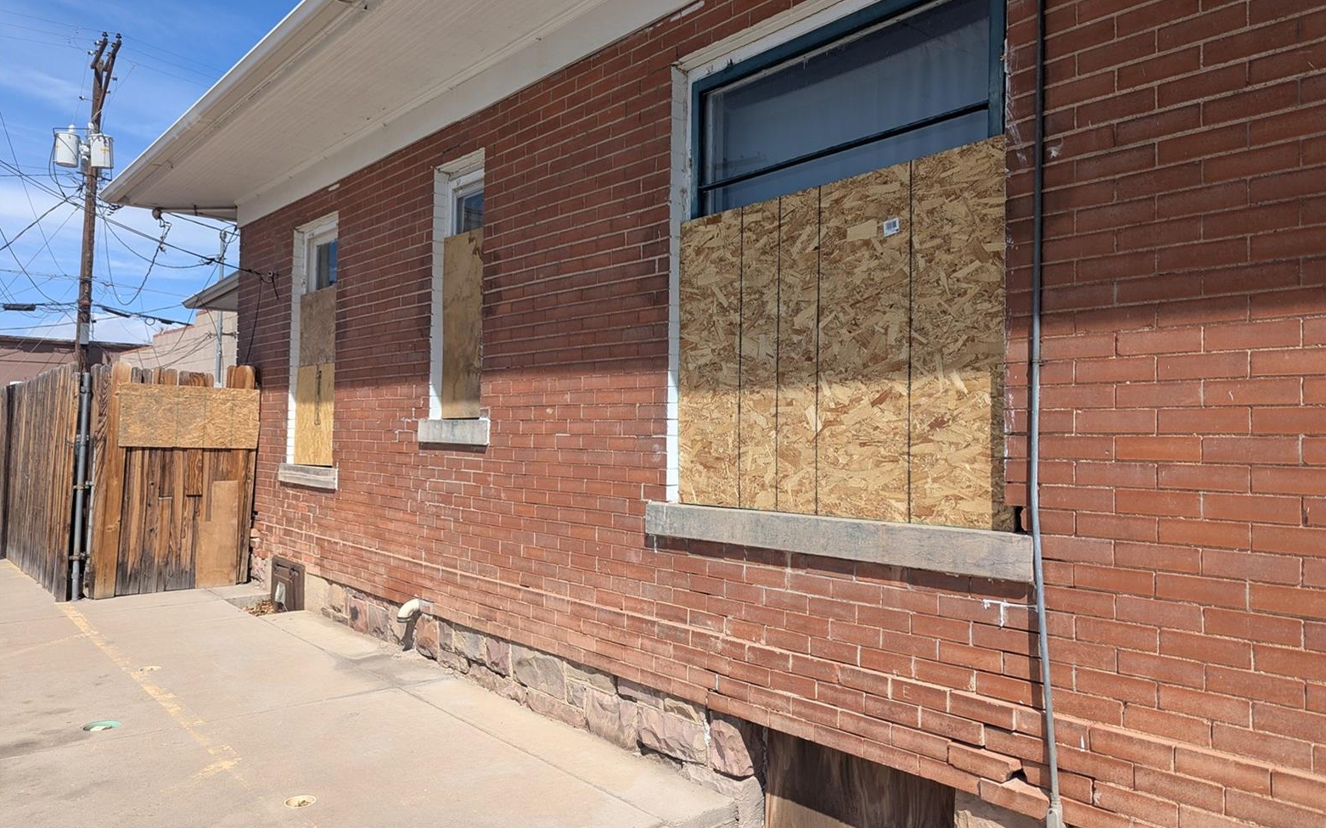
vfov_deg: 47.6
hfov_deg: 70.4
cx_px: 672
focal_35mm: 26
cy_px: 409
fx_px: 940
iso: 41
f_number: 1.85
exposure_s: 1/2179
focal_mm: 6.81
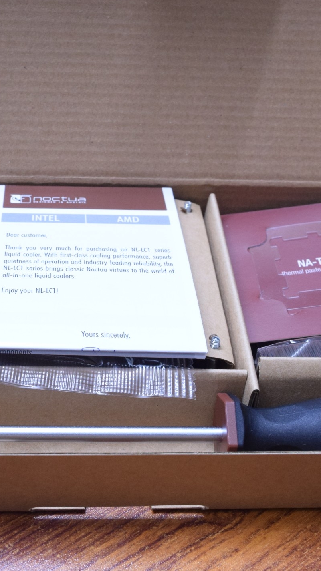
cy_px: 285
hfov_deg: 21.0
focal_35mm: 57
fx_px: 862
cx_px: 100
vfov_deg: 36.6
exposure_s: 1/8
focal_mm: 24
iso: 1600
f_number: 9
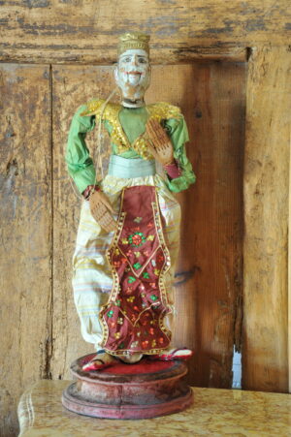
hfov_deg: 16.6
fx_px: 996
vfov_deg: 24.8
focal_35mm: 82
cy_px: 218
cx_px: 146
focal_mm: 82
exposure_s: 6
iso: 200
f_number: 16
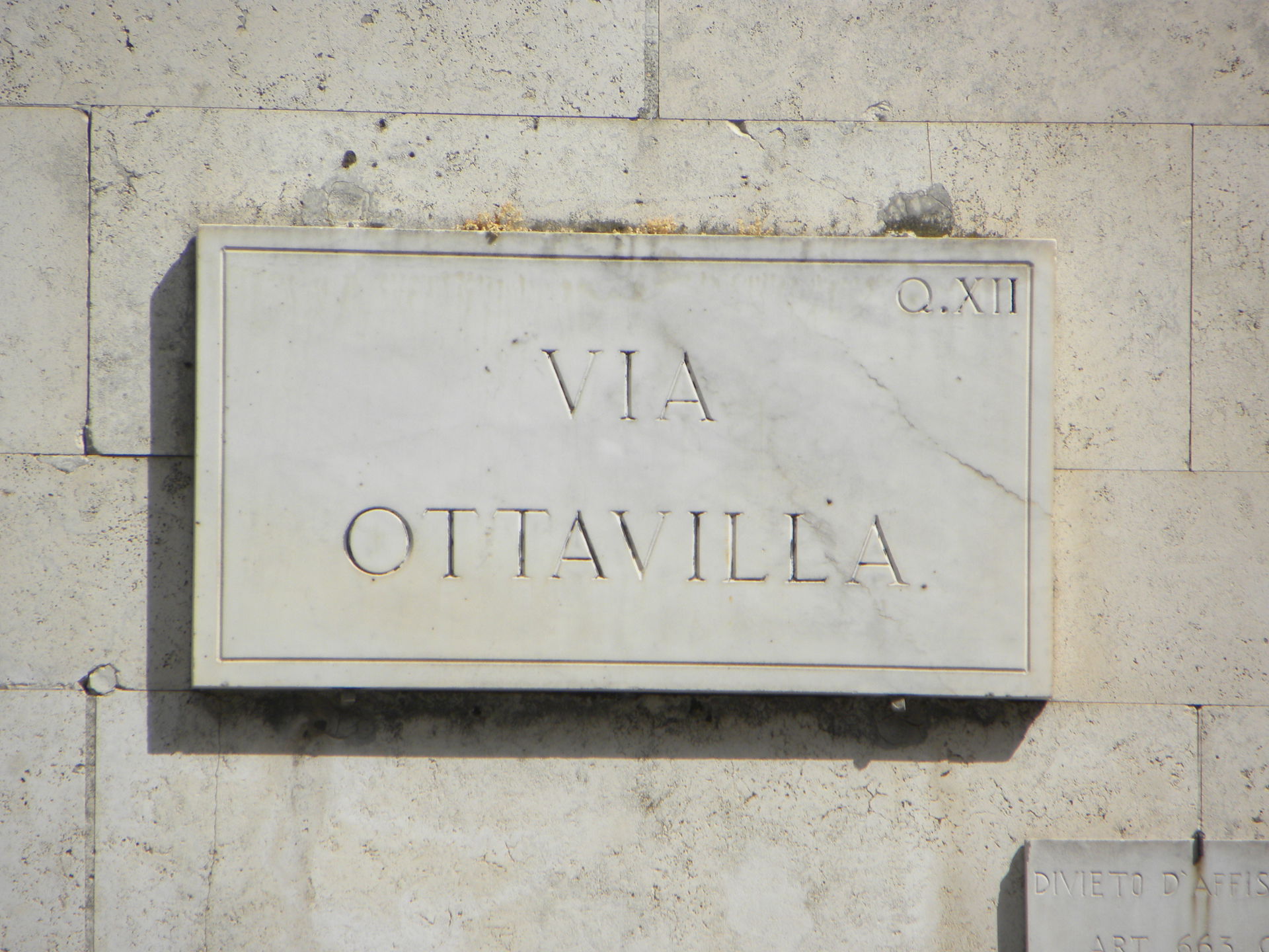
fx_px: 20163
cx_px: 634
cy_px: 476
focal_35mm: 550
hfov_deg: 3.6
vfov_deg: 2.7
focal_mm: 97.8
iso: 64
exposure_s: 1/385
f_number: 5.6
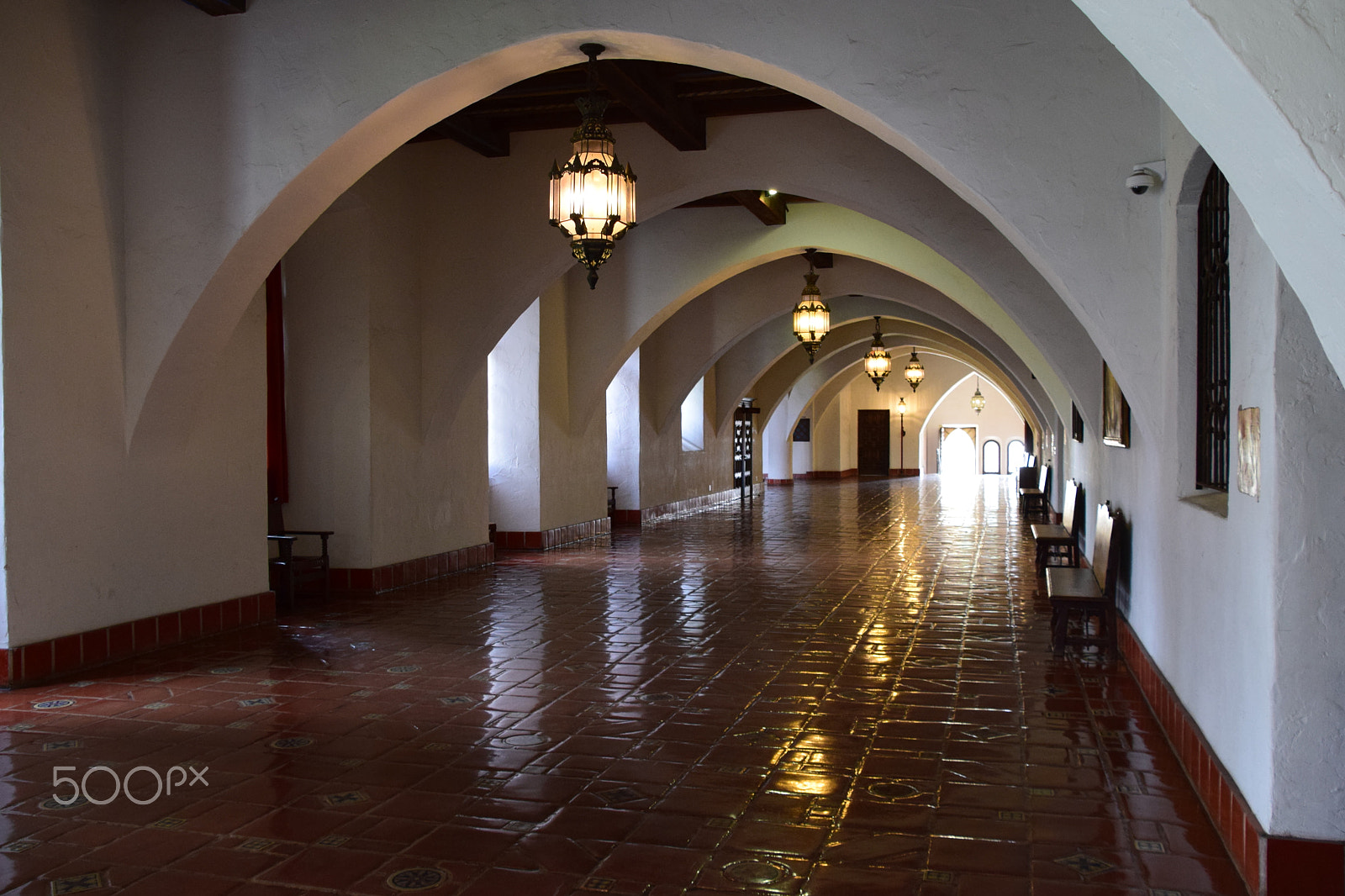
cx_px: 672
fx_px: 1177
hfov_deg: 59.5
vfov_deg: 41.7
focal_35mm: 32
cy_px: 448
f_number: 5.6
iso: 1600
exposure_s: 1/15
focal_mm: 21
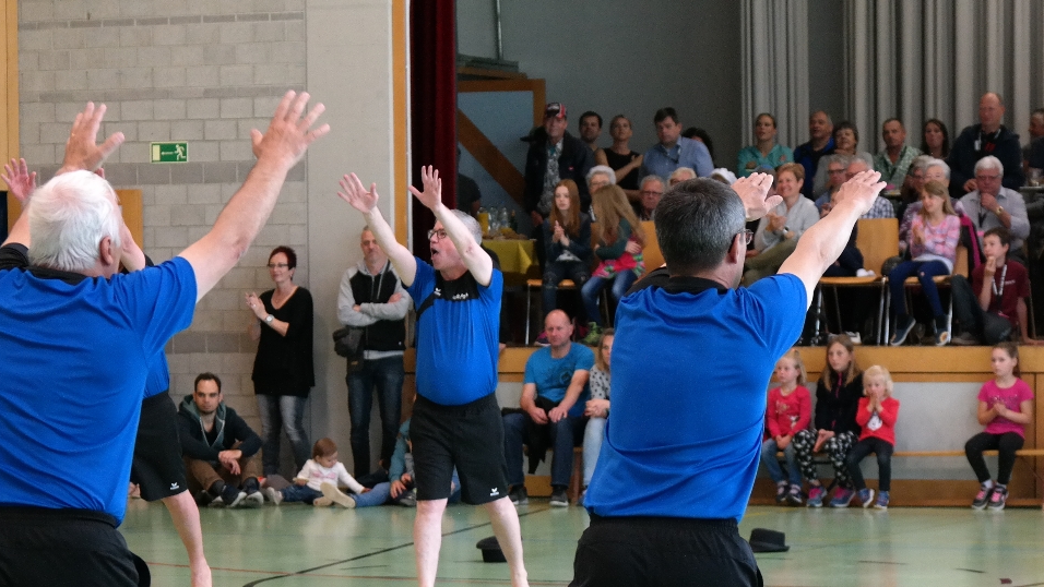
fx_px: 3738
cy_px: 507
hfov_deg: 15.9
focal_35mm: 135
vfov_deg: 9.0
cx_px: 704
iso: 1600
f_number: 4
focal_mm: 50
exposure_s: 1/80
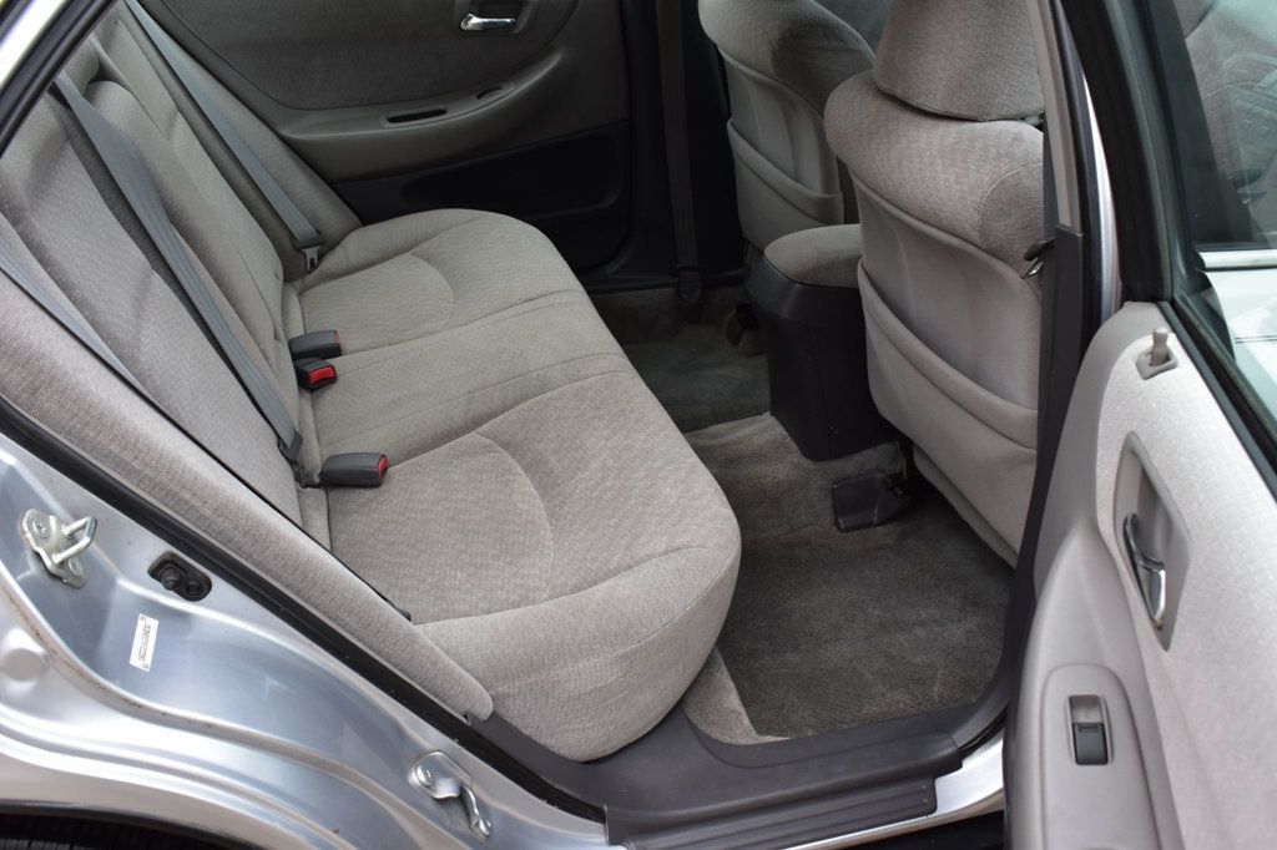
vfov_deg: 39.9
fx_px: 1170
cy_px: 425
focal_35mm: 33
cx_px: 638
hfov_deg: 57.2
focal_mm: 22
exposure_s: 1/100
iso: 400
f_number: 9
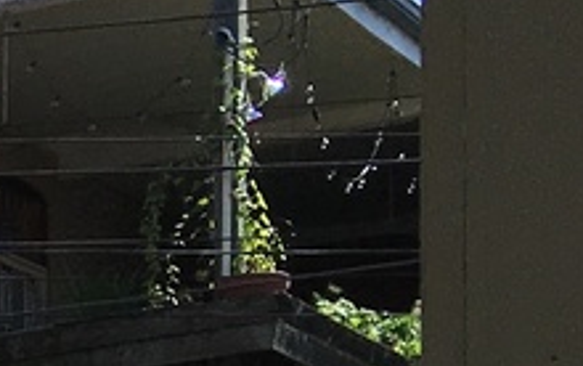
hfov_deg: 8.7
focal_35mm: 201
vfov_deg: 5.9
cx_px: -1142
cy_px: 1254
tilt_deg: -1.2
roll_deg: +0.9
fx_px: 3197
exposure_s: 1/1399
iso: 25
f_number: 2.2
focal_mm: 4.15
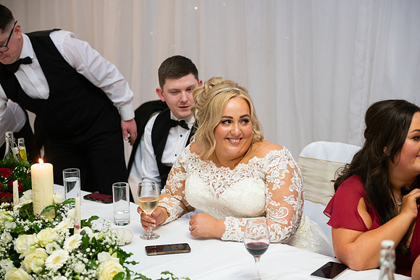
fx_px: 817
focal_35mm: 70
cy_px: 140
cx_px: 210
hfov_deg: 28.8
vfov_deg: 19.5
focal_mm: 70
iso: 1250
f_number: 3.5
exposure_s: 1/160
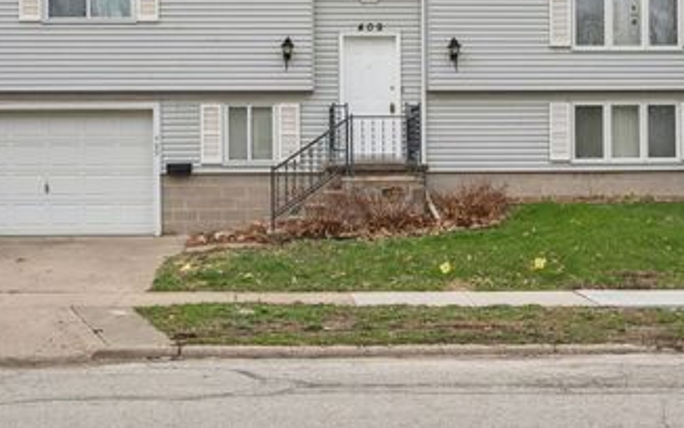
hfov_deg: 33.5
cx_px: 342
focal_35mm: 61
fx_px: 1138
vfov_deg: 21.0
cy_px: 83
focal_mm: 26
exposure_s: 1/640
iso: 400
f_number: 9
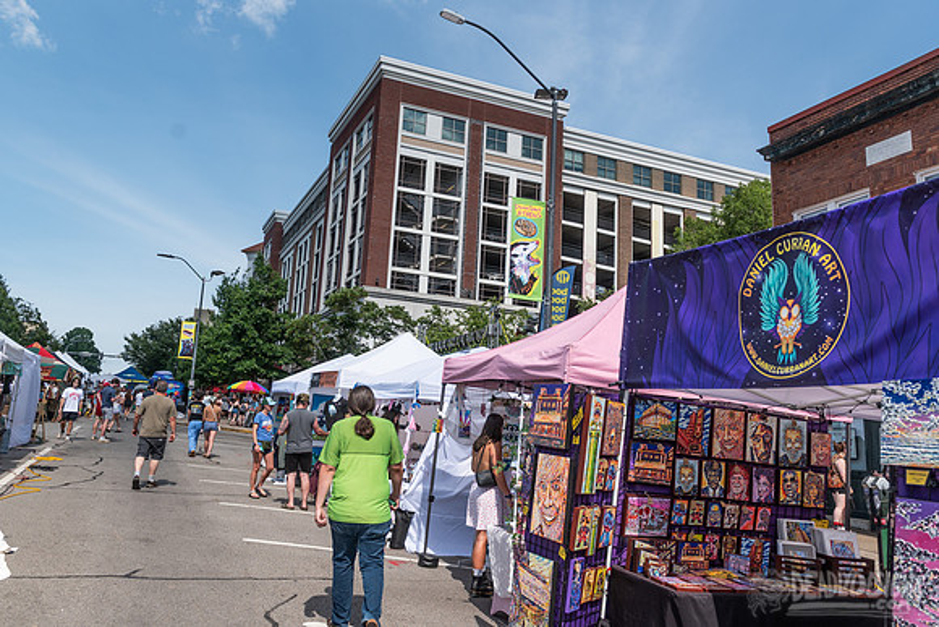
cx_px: 470
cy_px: 280
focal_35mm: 30
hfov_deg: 62.2
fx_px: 779
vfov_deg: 43.8
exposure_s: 1/1600
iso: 200
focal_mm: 27
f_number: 5
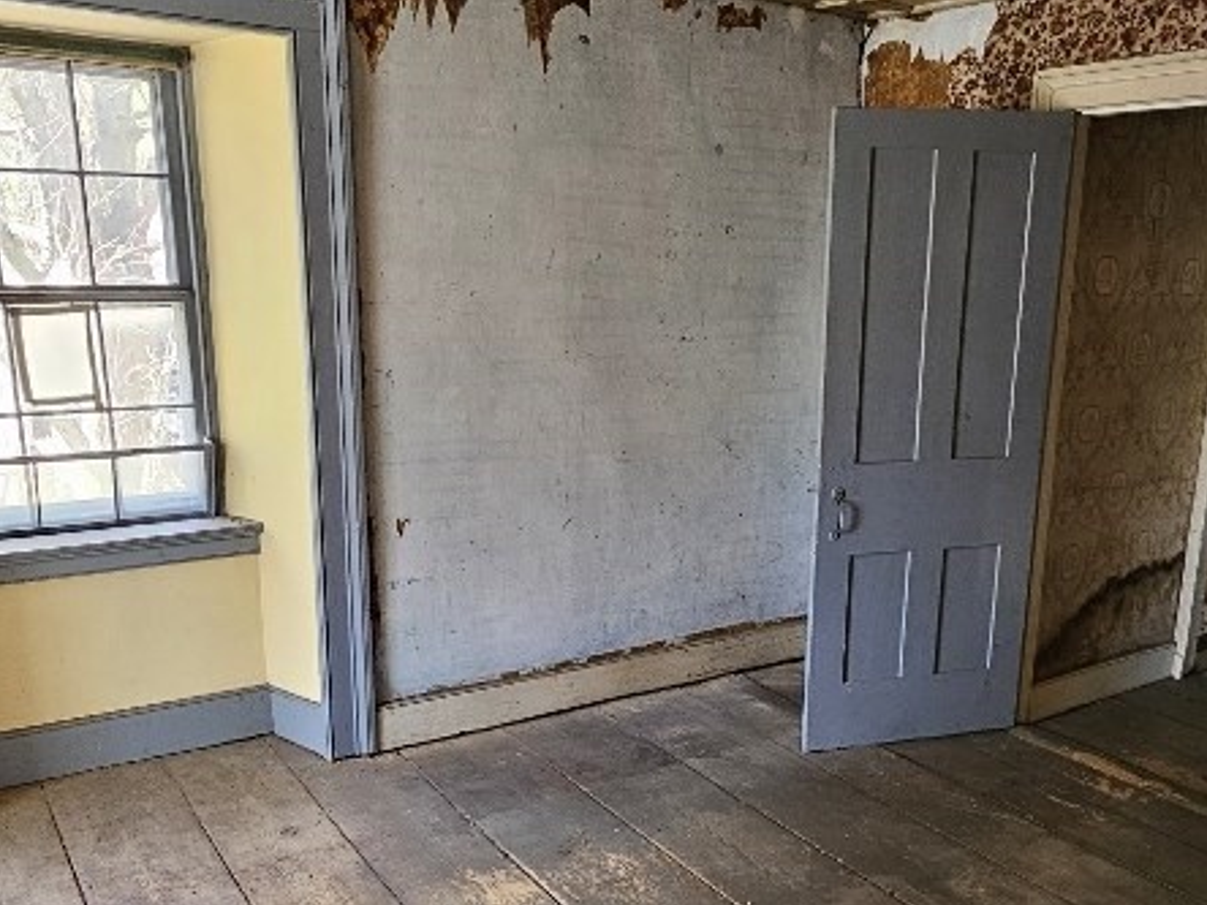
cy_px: 563
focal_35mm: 30
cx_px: 647
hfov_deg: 59.9
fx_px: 1046
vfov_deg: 46.4
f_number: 2.2
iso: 320
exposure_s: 1/40
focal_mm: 2.2
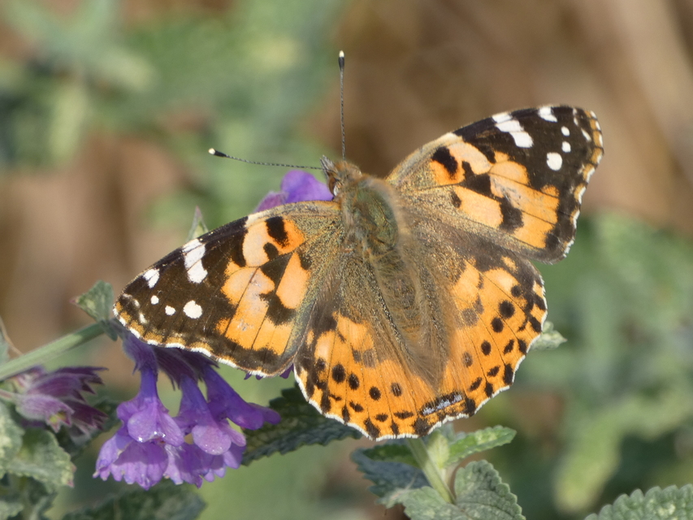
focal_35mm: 717
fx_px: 14356
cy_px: 260
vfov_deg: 2.1
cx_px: 346
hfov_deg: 2.8
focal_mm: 128.4
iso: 100
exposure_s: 1/100
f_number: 5.6
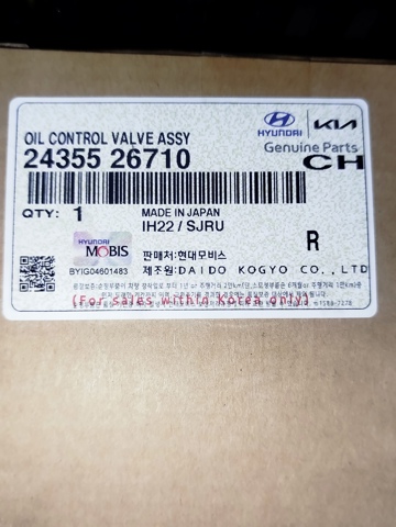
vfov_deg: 55.4
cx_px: 198
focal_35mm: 33
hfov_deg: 42.9
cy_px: 264
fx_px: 503
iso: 100
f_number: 1.7
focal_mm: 5.31
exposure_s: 1/50
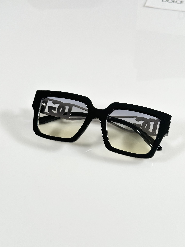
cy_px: 124
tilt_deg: -47.2
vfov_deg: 39.7
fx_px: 342
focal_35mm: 48
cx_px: 92
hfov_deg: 30.3
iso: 80
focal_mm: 6.86
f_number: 1.78
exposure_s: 1/100
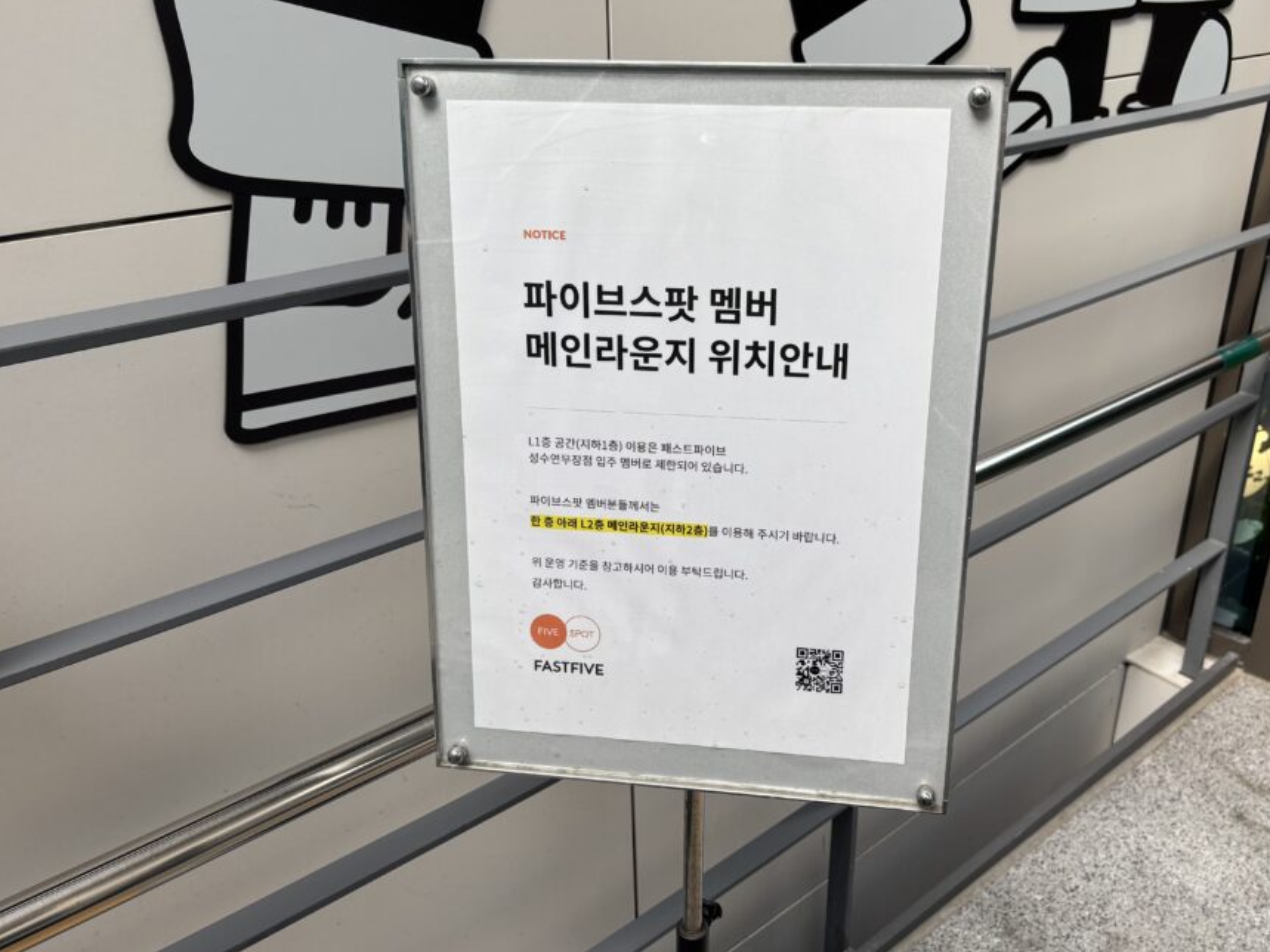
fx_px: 1137
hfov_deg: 58.2
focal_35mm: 31
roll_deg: +0.1
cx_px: 708
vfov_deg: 45.4
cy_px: 457
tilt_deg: -25.1
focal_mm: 5.96
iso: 50
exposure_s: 1/533
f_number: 1.6
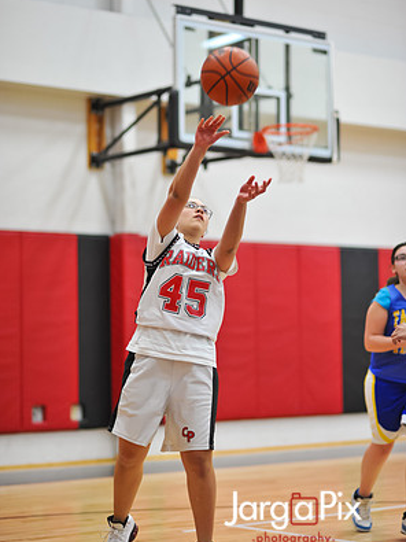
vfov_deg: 21.1
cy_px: 255
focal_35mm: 93
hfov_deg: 15.9
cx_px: 204
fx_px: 1455
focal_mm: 85
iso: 1600
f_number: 2
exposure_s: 1/500
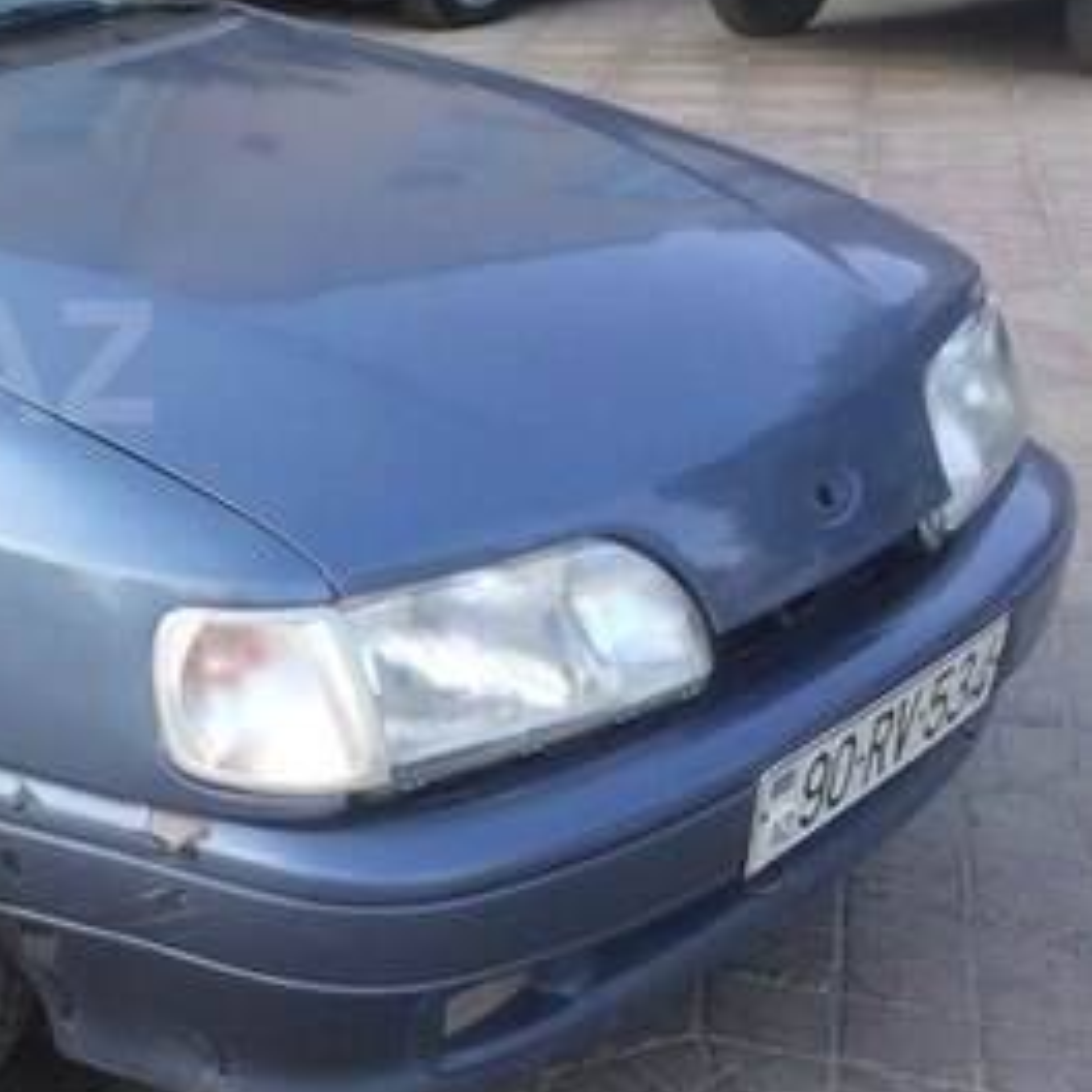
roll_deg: +2.7
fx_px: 2284
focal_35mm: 64
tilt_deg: -17.1
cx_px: -269
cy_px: 362
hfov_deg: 24.1
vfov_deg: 26.7
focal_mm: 4.15
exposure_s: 1/182
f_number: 2.2
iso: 32
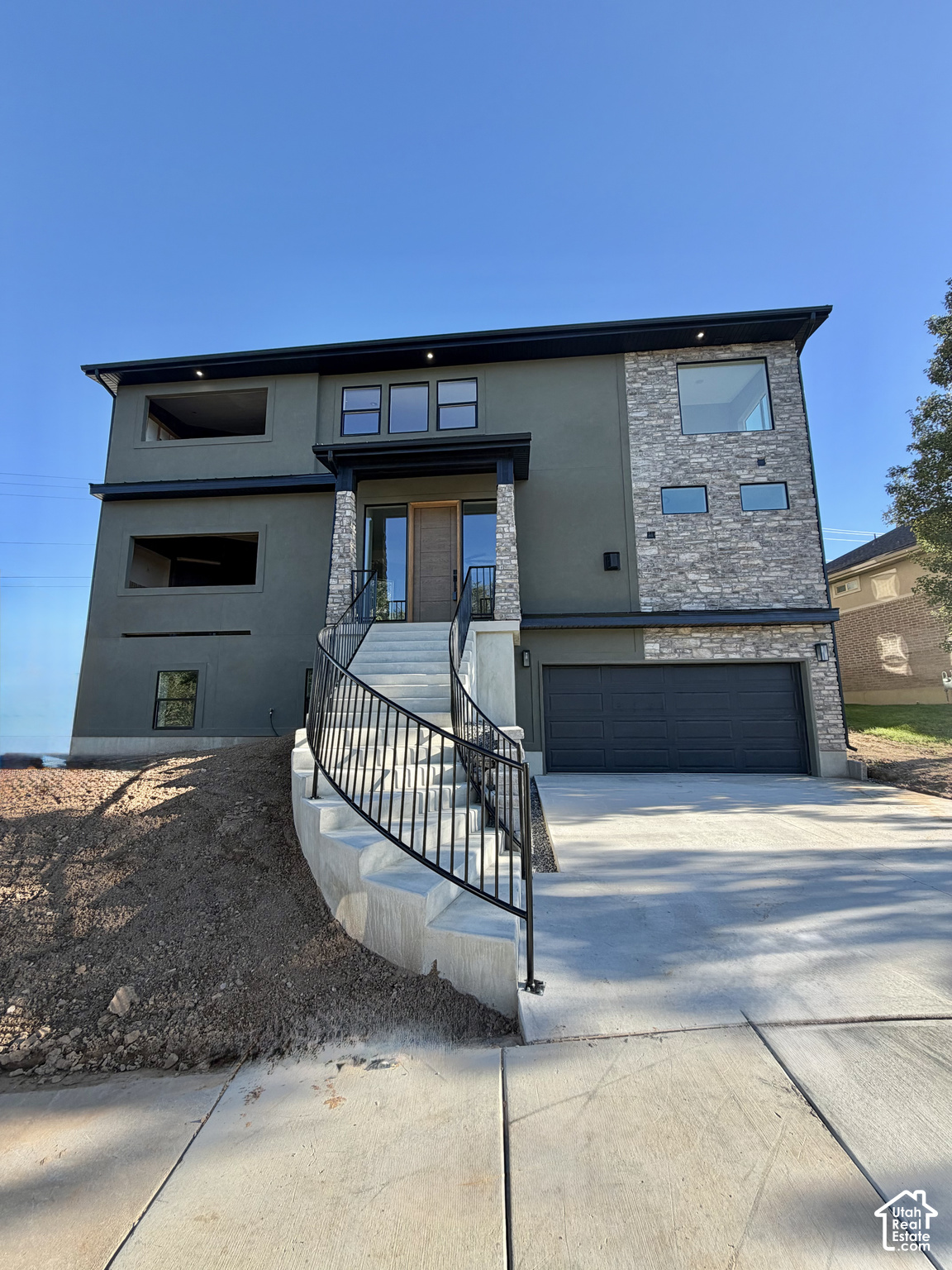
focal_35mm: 14
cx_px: 476
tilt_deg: +9.6
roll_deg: +0.4
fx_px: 513
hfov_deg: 85.7
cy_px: 635
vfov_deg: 102.1
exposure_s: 1/502
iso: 40
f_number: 2.2
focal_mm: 2.22
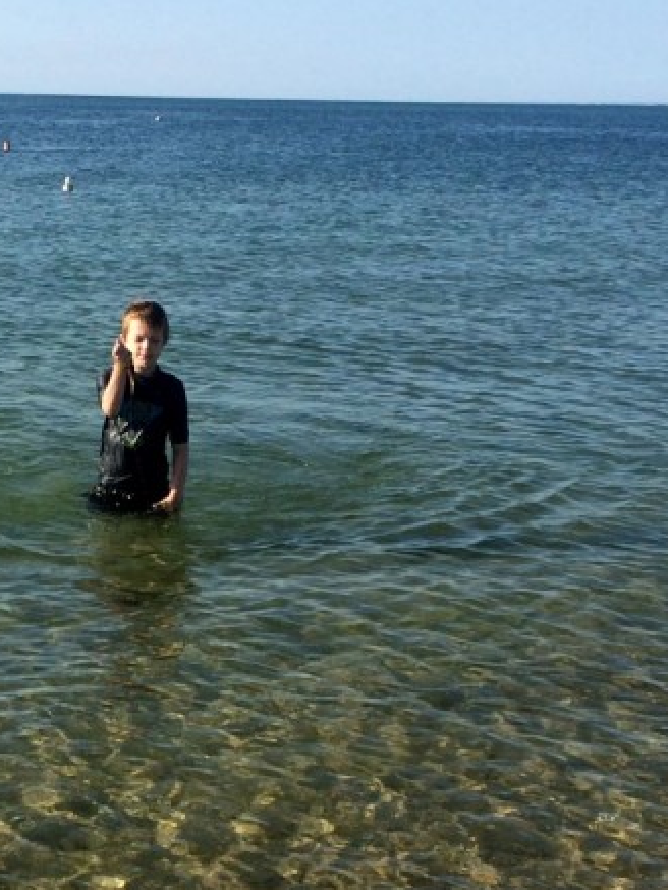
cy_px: 678
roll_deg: +0.8
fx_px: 1749
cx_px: 120
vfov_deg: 28.1
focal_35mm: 68
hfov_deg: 21.3
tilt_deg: -18.6
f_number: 2.2
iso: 32
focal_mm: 4.15
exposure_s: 1/2160
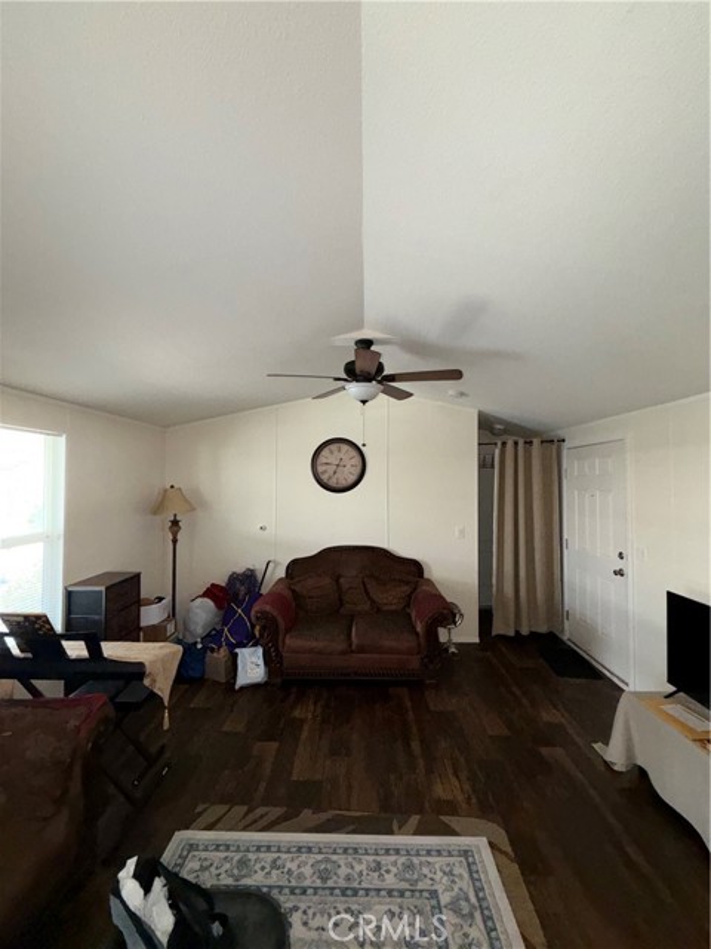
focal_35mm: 14
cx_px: 356
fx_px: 383
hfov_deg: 85.7
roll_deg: -1.2
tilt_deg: +1.9
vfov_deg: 102.1
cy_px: 474
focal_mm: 2.22
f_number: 2.2
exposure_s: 1/60
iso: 320
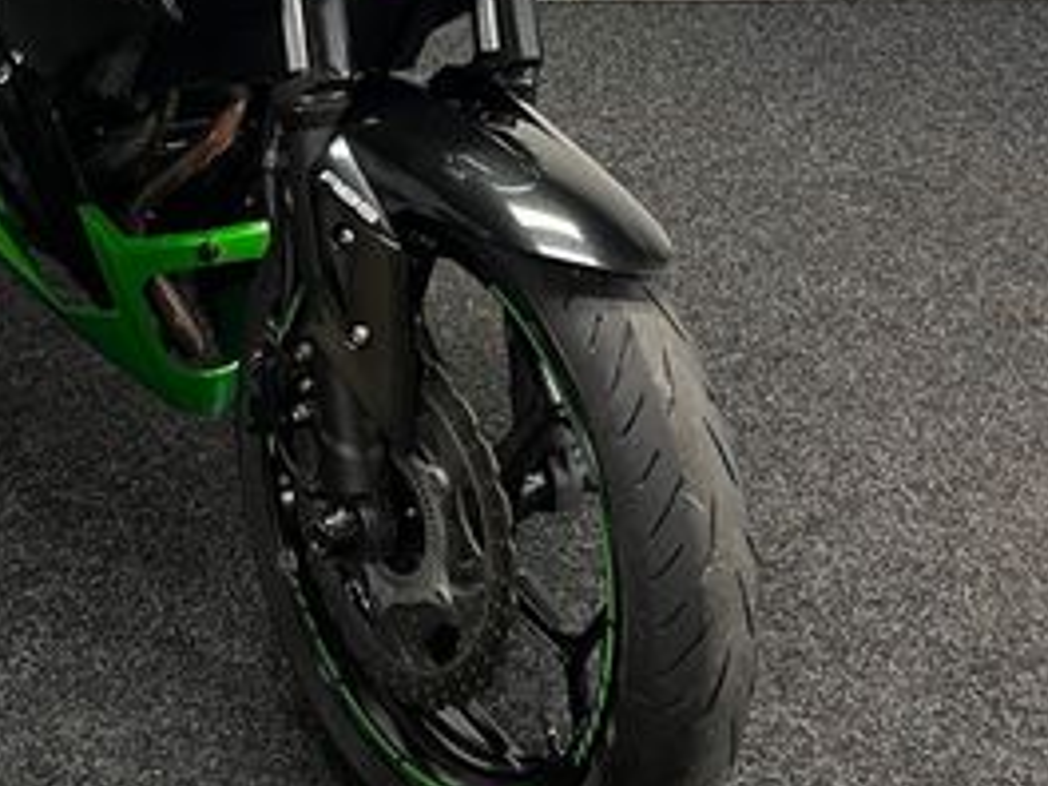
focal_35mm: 63
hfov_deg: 30.1
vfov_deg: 22.4
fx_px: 1907
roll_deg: +0.6
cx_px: 230
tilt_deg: -22.7
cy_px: 4
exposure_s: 1/50
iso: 125
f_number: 1.6
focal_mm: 5.1
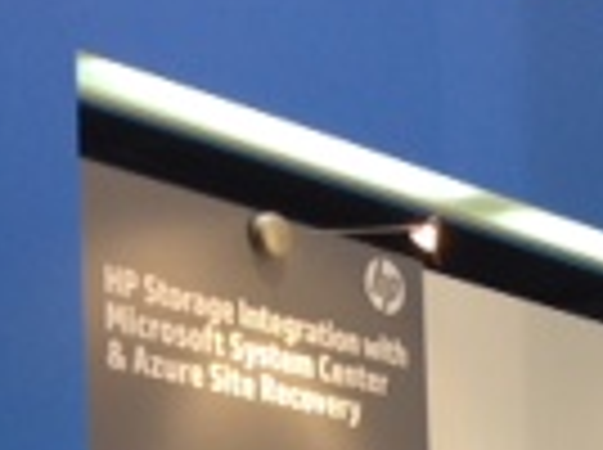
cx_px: 1143
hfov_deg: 11.5
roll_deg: +1.8
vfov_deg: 8.6
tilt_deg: -3.8
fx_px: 2747
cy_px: 1026
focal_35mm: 158
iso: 50
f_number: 2.4
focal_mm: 4.12
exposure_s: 1/40
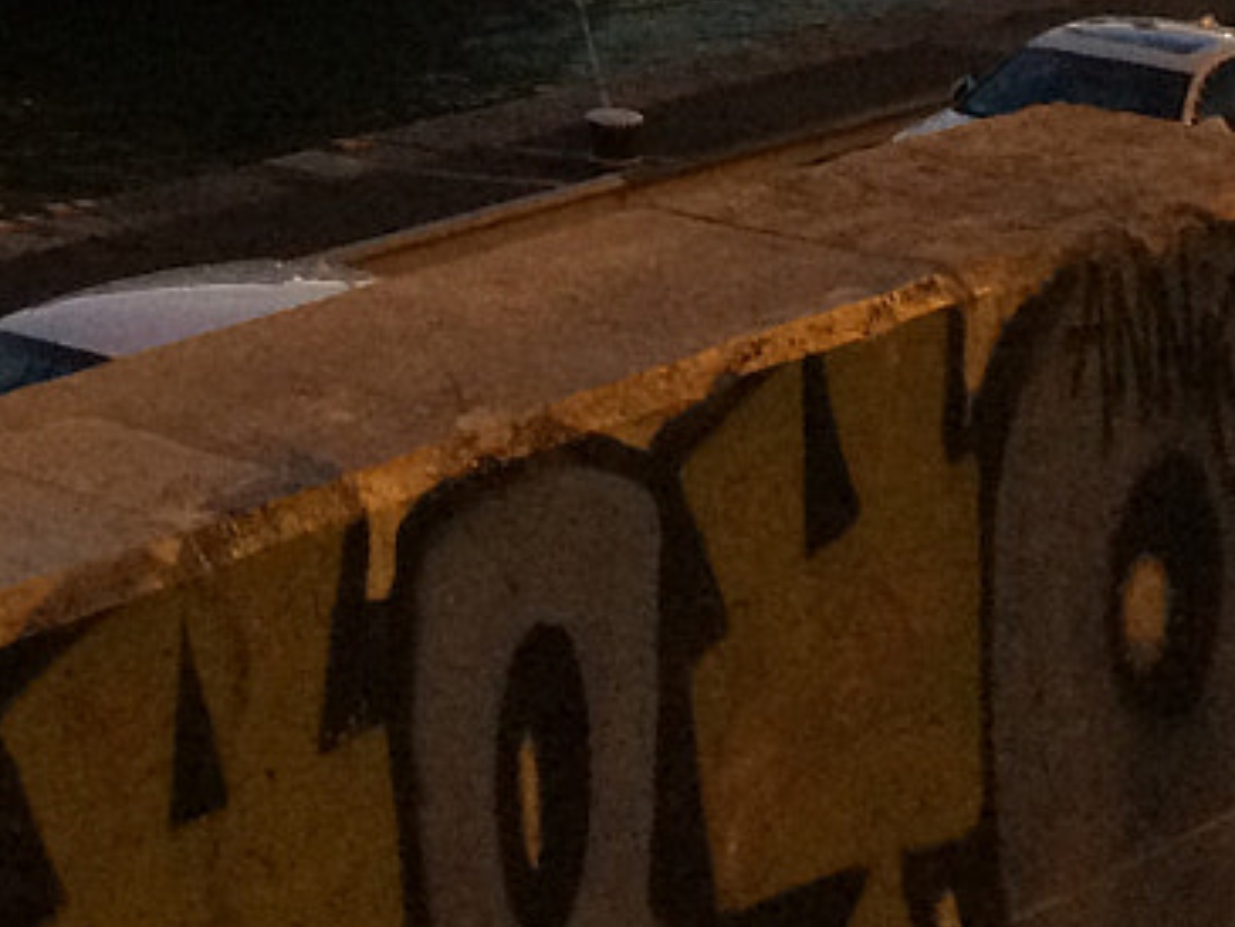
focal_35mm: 127
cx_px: -115
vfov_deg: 10.7
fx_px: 4532
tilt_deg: -1.1
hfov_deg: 15.1
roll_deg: -1.4
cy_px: -927
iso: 250
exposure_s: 1/33
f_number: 2.2
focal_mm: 4.15
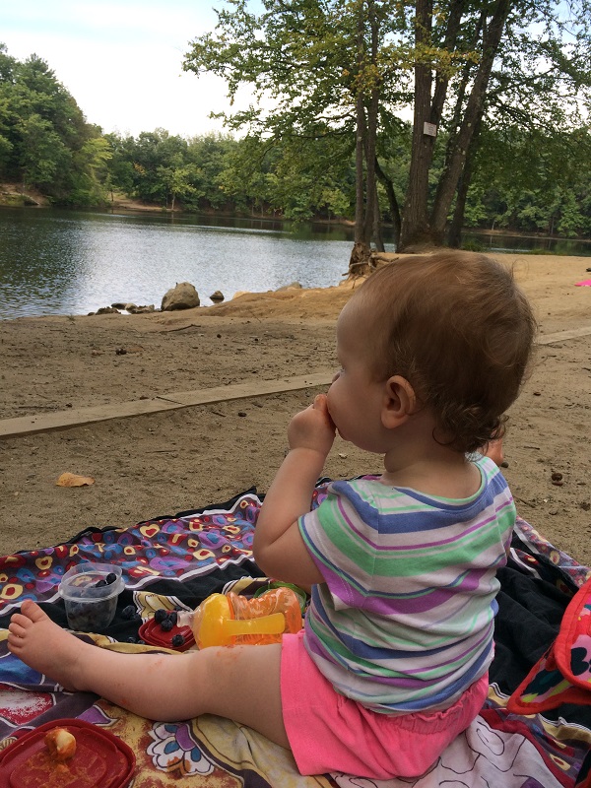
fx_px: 660
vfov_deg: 61.7
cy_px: 394
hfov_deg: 48.2
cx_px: 296
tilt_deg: -15.5
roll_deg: -3.7
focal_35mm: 29
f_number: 2.2
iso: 32
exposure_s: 1/578
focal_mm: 4.15
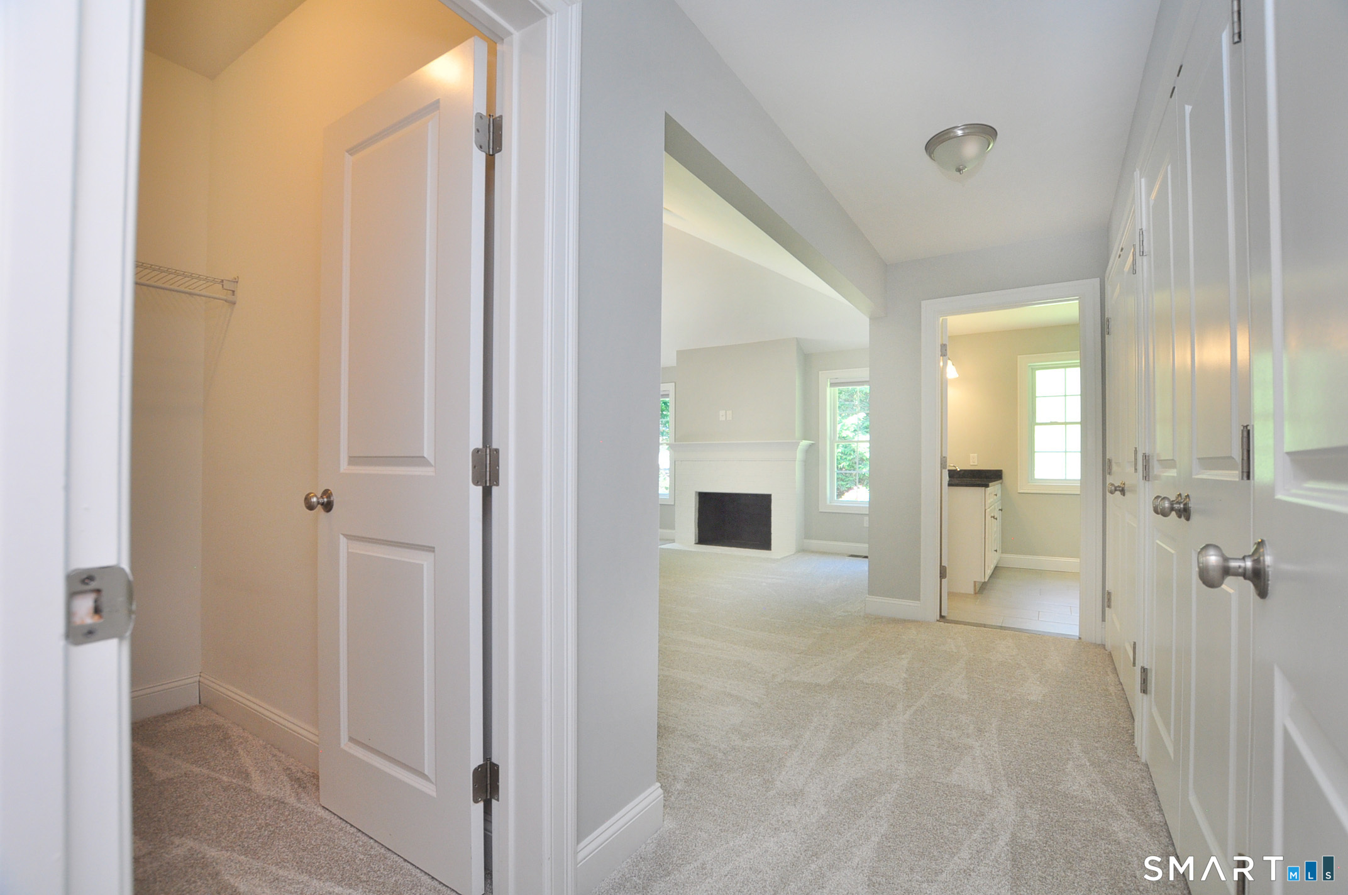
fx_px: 561
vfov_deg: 77.2
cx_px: 674
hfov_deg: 100.5
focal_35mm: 15
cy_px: 448
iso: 640
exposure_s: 1/40
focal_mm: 10
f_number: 5
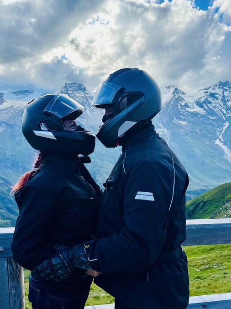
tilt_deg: -10.3
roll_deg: -2.9
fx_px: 285
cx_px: 116
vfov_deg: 56.5
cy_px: 180
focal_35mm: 32
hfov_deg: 44.1
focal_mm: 6.86
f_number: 1.78
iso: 80
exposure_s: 1/2525
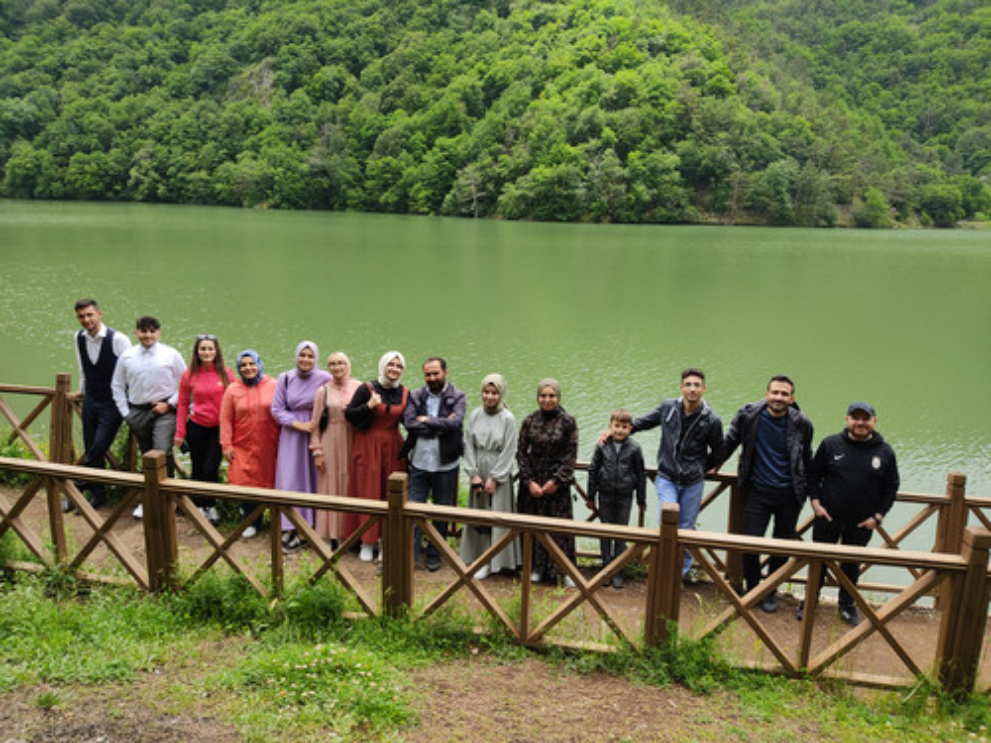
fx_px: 744
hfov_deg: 67.3
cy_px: 372
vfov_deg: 53.1
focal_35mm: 26
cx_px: 496
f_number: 1.79
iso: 100
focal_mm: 4.74
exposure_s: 1/341
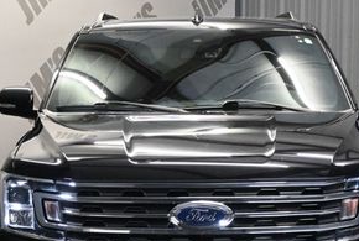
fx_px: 876
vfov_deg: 15.6
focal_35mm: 88
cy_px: 195
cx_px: 197
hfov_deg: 23.1
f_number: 4.5
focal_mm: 26.5
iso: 3200
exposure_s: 1/60
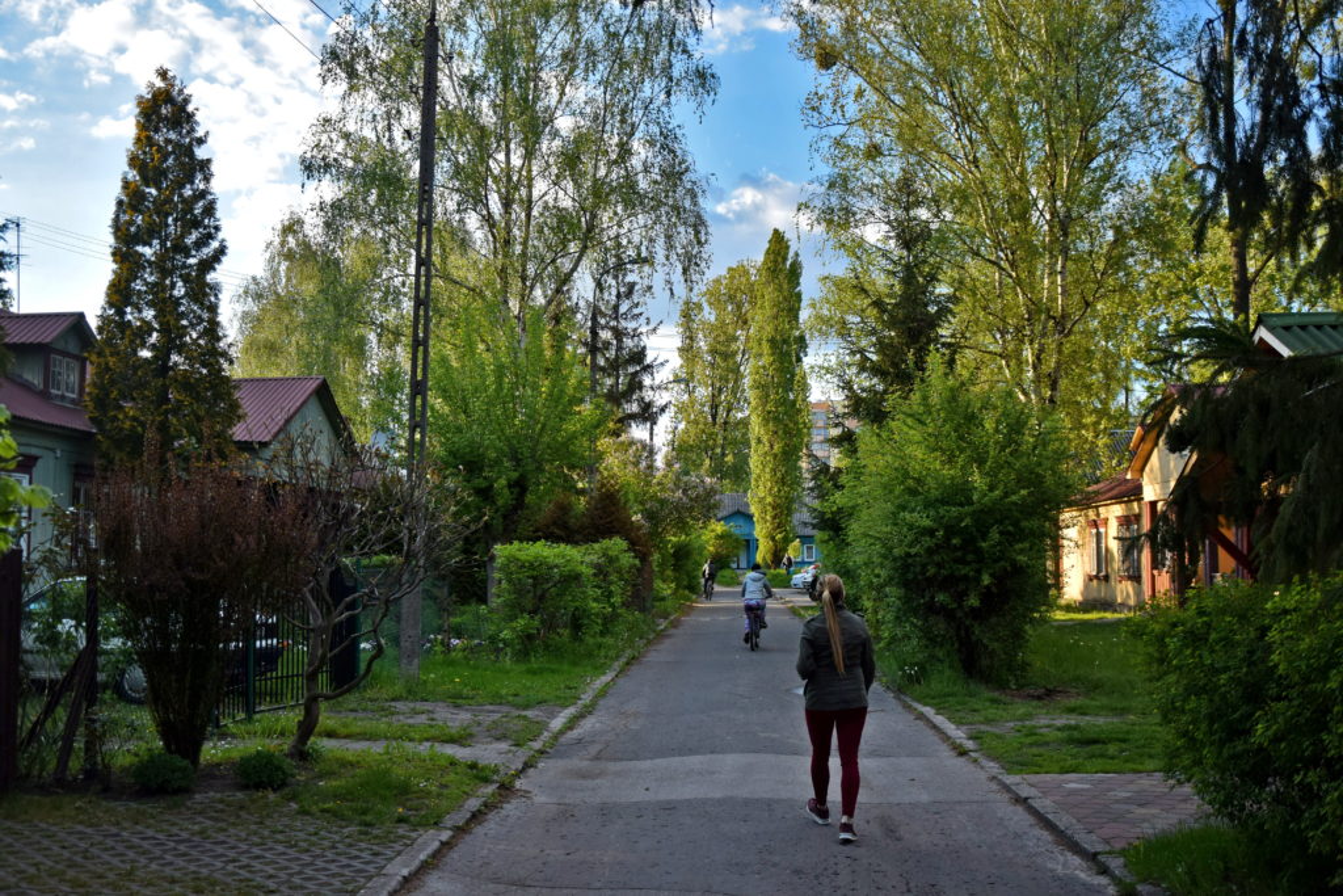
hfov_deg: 49.5
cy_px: 448
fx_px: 1455
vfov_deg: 34.2
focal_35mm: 39
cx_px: 672
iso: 200
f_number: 4
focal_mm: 26
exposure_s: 1/640
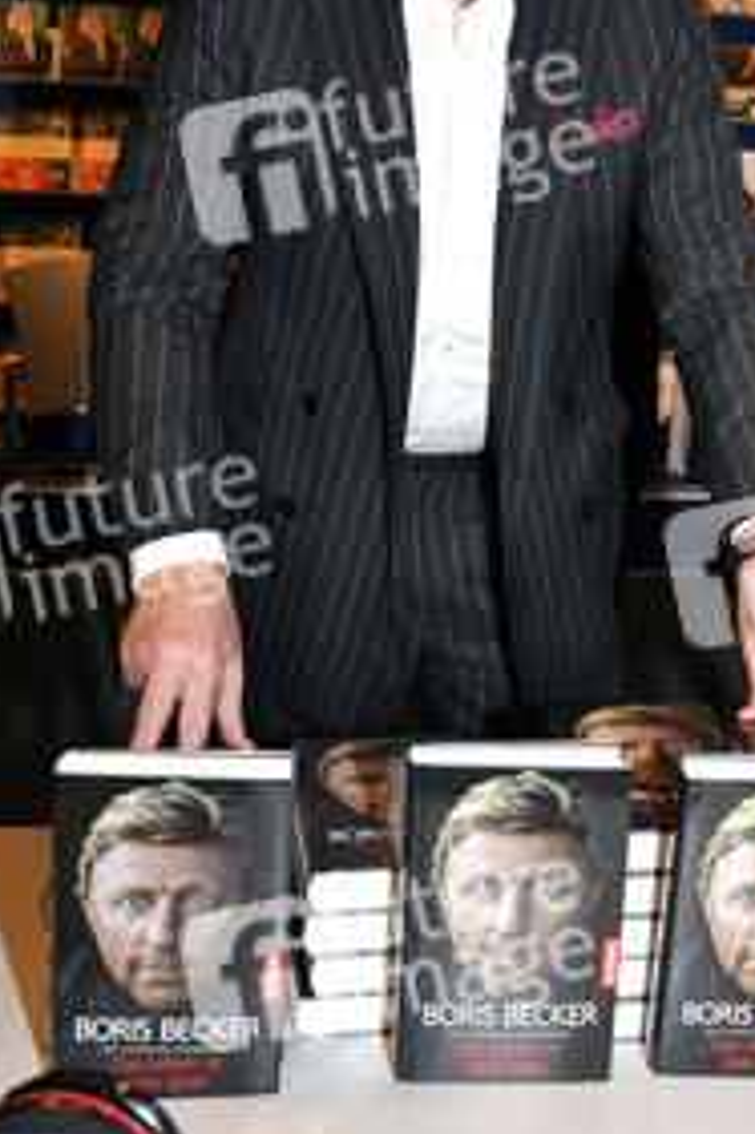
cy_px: 351
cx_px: 507
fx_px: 1480
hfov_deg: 28.4
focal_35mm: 47
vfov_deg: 41.2
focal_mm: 22
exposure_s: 1/200
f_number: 7.1
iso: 500
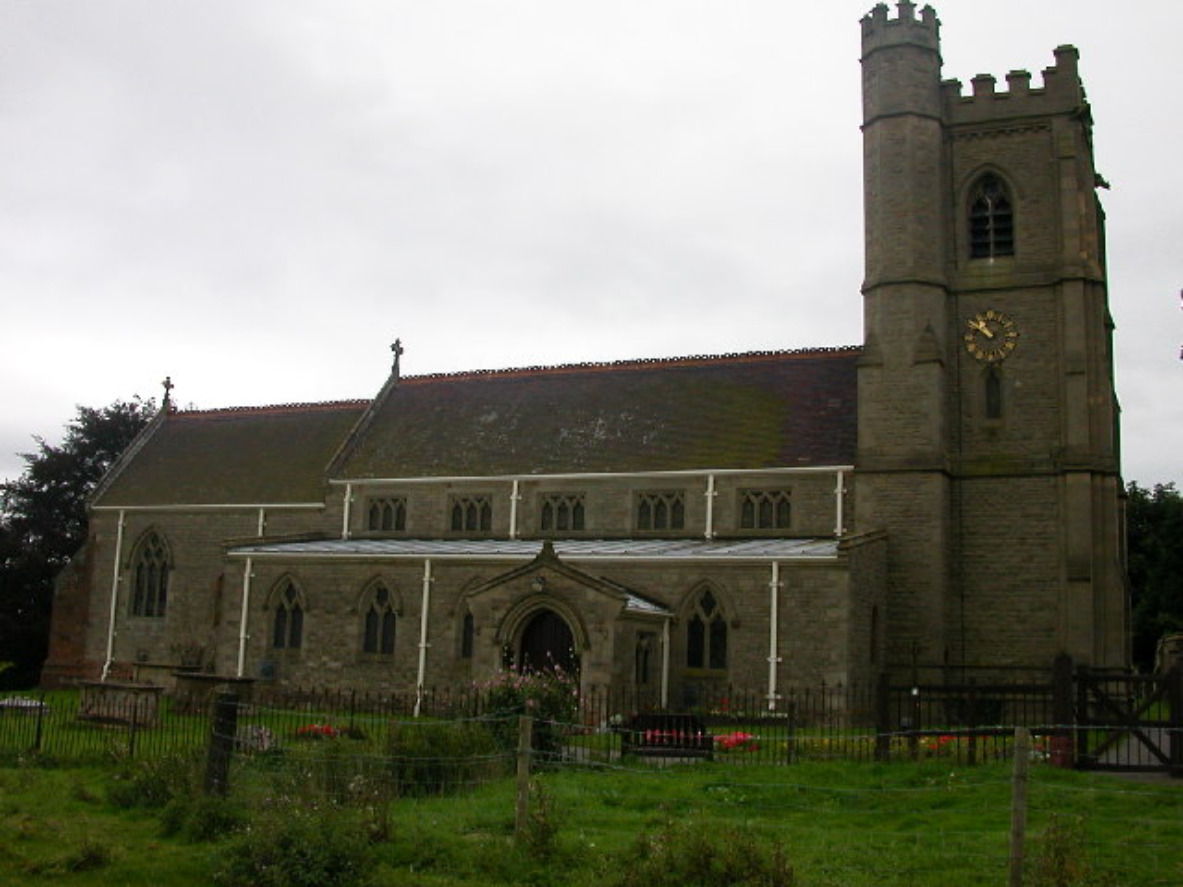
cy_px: 444
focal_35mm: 37
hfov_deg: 50.1
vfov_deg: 38.7
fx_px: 1264
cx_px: 592
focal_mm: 5.6
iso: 100
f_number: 4.5
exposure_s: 1/236
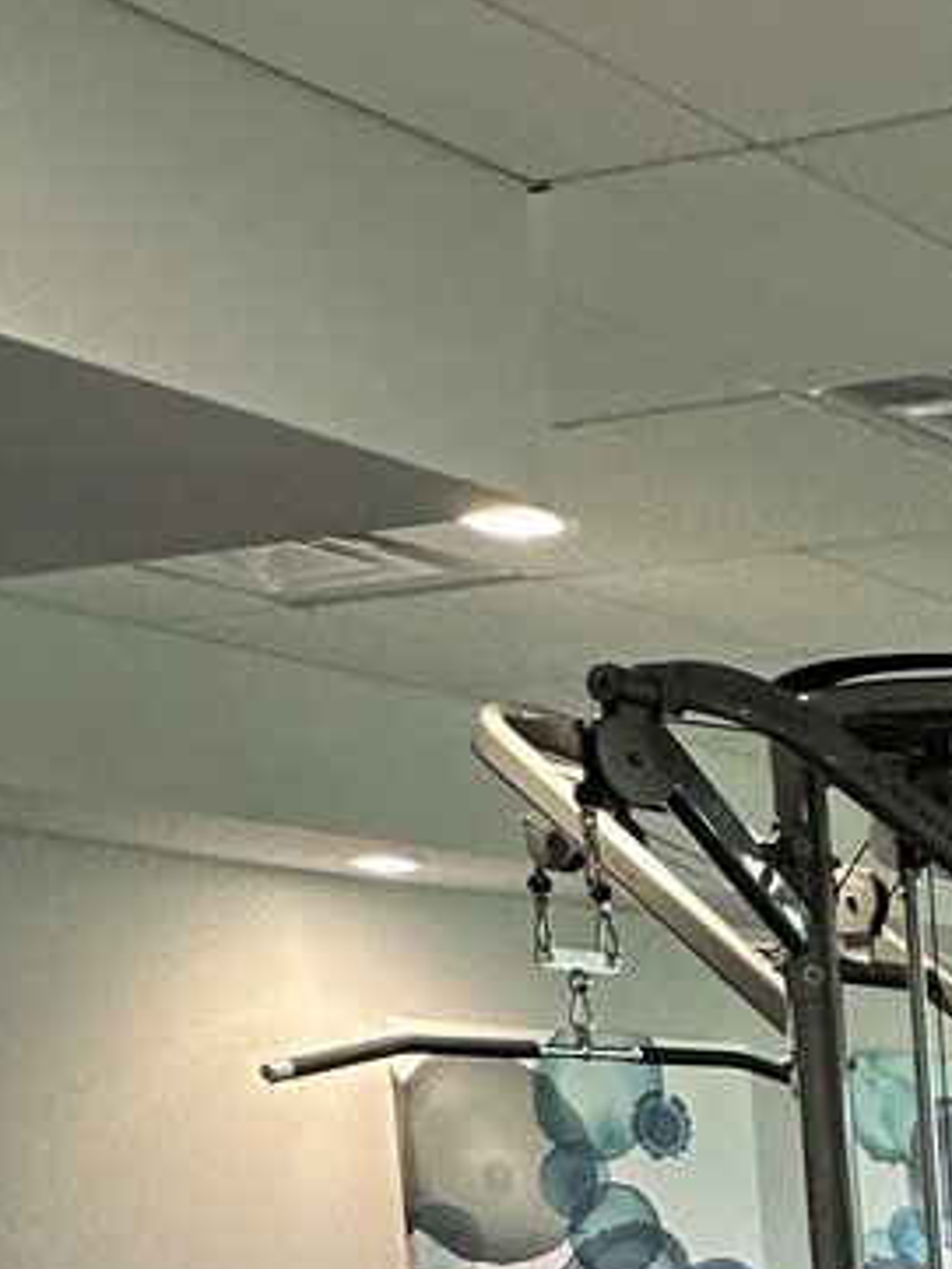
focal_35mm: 62
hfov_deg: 16.1
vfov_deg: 27.9
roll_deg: +0.9
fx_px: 2272
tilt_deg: -6.2
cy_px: 1459
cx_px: 2073
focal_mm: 2.22
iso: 160
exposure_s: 1/120
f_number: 2.2
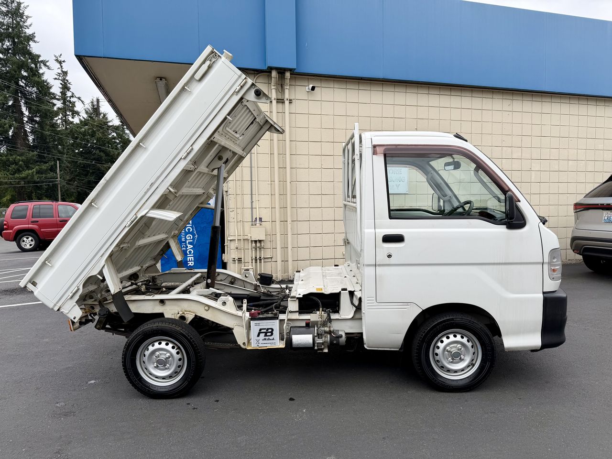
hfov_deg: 71.6
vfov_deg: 56.8
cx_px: 306
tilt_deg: -3.9
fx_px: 424
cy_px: 230
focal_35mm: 24
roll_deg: +0.7
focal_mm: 6.76
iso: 80
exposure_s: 1/1192
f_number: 1.78
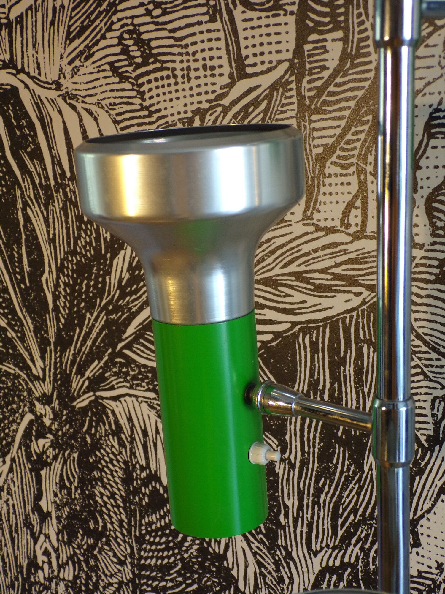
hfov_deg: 29.7
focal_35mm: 49
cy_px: 297
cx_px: 222
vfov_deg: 38.9
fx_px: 840
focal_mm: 8.7
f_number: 3.5
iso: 200
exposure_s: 1/26
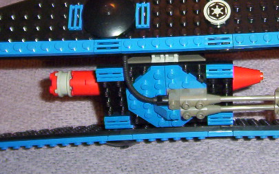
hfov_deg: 26.5
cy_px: 6
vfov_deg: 16.6
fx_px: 585
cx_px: 204
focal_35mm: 77
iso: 140
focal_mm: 5.54
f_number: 2.76
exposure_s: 1/30
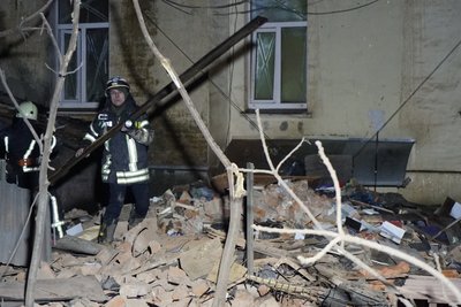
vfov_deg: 19.5
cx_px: 230
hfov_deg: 28.8
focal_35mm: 70
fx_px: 897
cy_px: 154
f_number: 4
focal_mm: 70
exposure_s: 1/160
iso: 12800
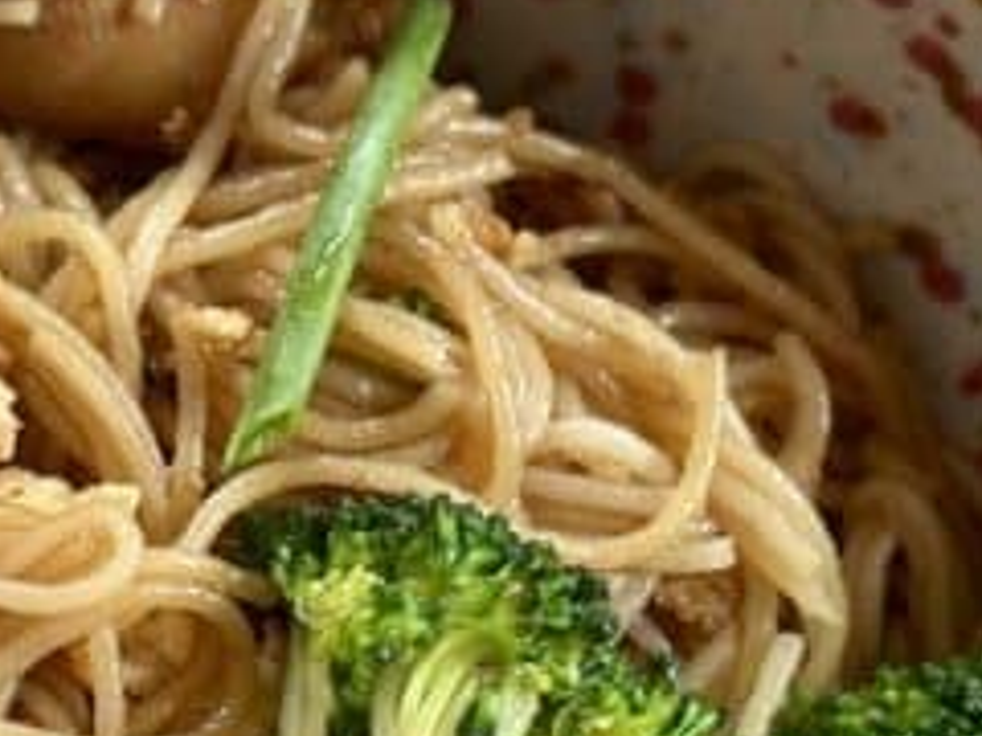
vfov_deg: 9.7
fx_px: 4255
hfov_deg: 13.2
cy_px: 898
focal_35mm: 150
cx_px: 381
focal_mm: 6.86
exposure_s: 1/90
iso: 125
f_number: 1.78
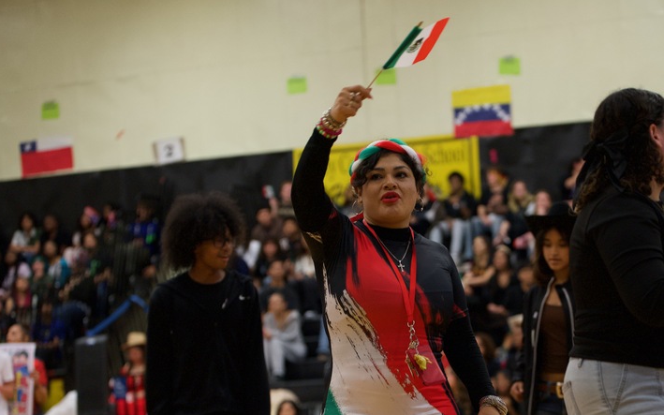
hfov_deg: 20.1
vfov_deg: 12.7
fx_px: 1864
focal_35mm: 103
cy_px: 317
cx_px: 440
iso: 2500
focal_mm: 70
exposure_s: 1/250
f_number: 2.8
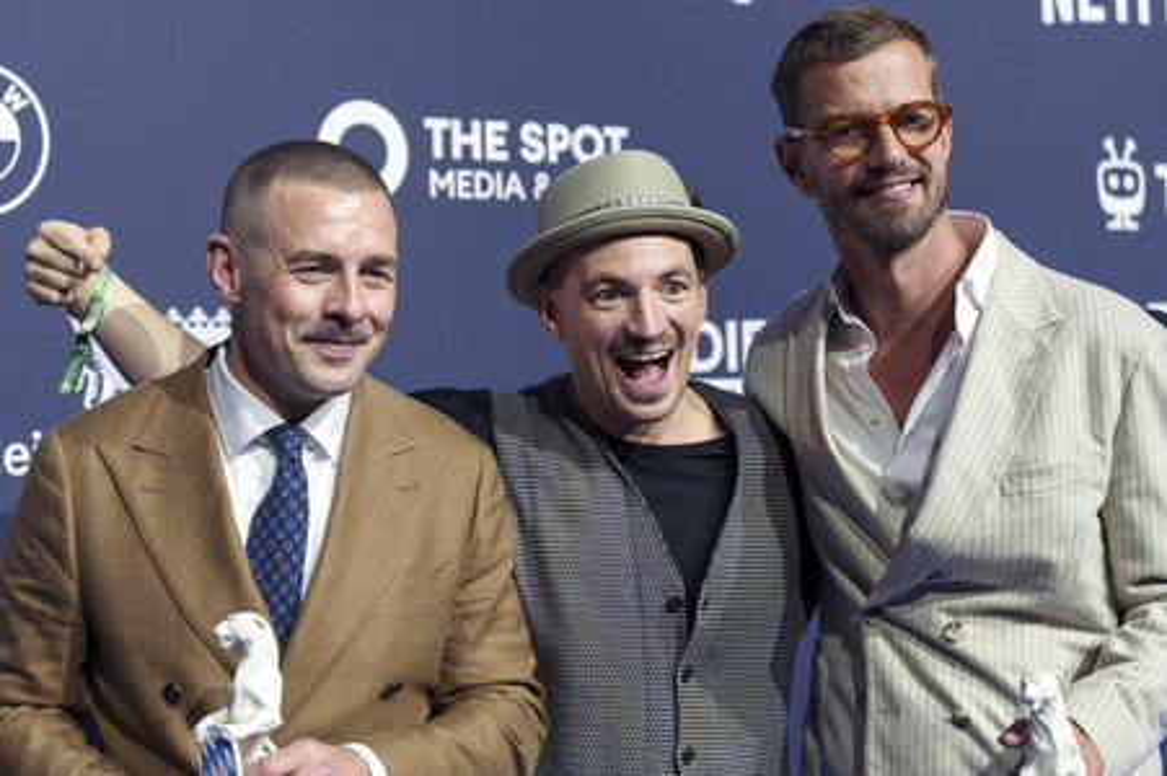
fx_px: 2267
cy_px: 388
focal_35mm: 70
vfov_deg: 19.4
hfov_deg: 28.9
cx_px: 584
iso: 800
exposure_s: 1/250
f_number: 3.5
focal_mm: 70
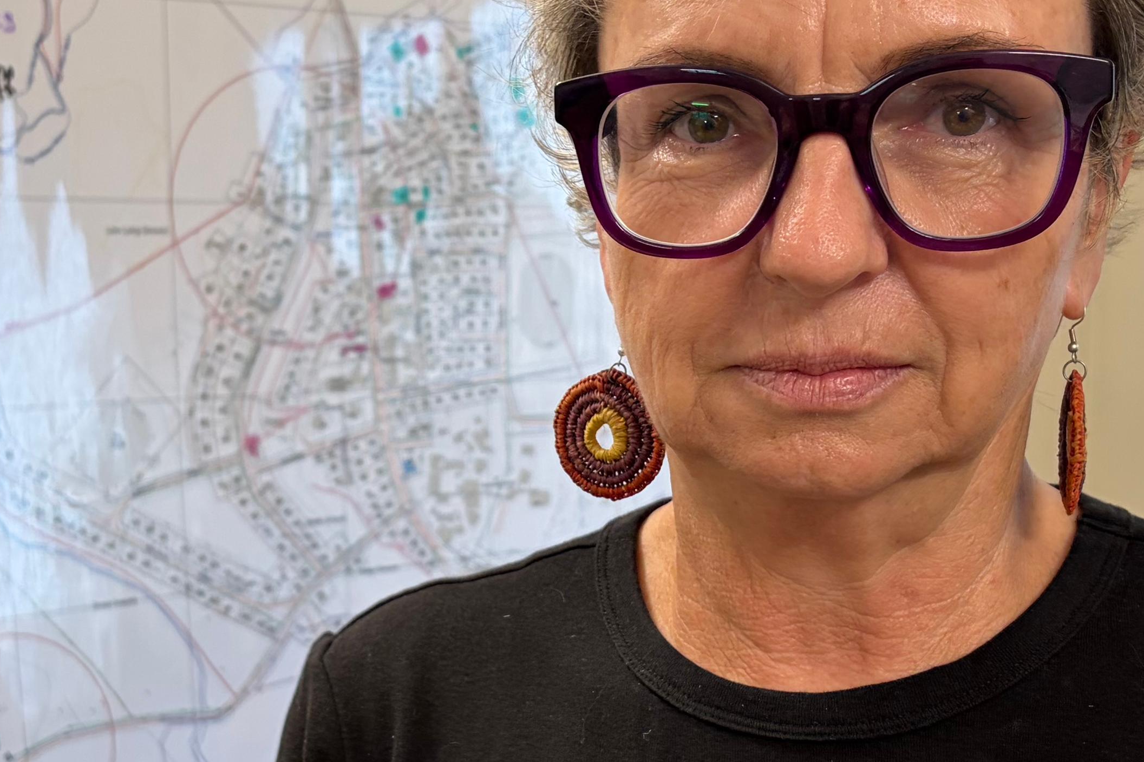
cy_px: 461
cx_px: 505
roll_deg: +1.2
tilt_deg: -4.7
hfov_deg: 31.4
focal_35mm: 64
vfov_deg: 21.2
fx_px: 2033
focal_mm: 5.96
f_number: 1.6
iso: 125
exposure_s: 1/121
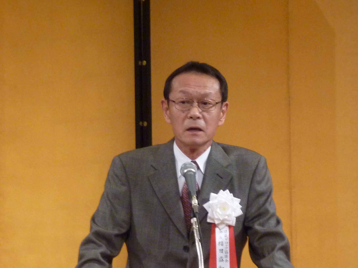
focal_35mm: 535
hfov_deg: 3.7
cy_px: 134
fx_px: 5533
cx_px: 179
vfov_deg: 2.8
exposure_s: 1/30
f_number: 4.9
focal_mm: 49.2
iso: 400
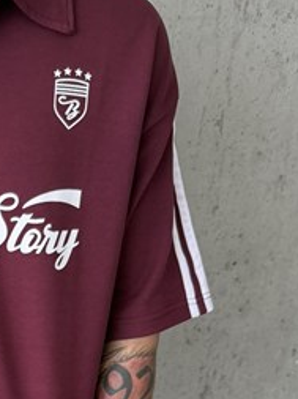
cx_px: -131
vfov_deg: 23.3
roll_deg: +1.4
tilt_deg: -26.8
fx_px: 875
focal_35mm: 76
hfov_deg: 17.6
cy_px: 490
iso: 200
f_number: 1.78
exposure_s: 1/103
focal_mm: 6.76
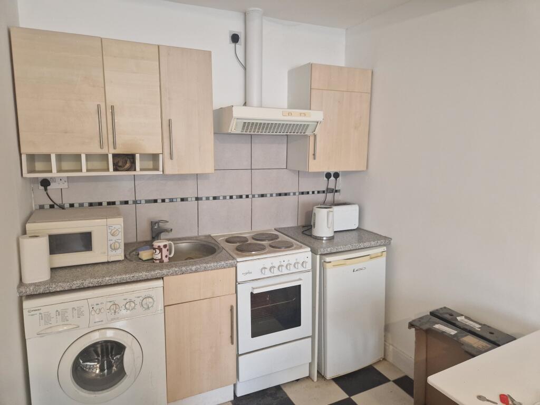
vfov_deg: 58.9
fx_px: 359
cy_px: 202
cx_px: 270
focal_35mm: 23
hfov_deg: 73.9
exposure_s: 1/100
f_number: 1.8
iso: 640
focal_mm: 5.4
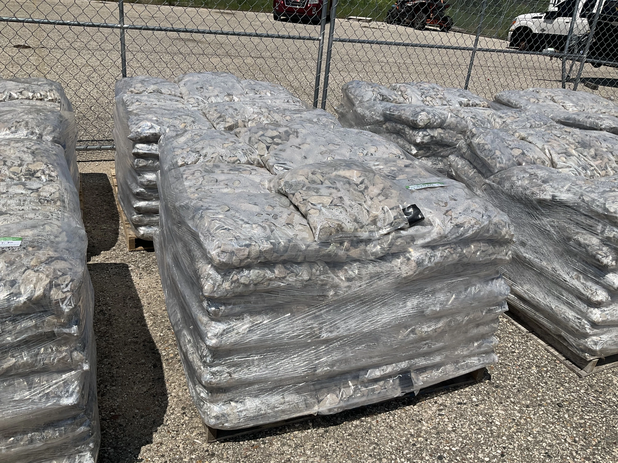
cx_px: 309
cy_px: 232
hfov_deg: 61.7
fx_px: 518
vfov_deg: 48.2
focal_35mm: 29
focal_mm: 3
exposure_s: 1/4405
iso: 25
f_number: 1.8
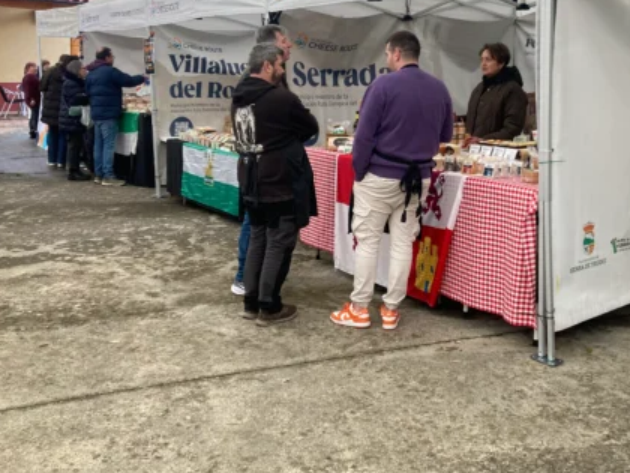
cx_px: 383
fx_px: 710
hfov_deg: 47.5
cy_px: 193
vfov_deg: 36.7
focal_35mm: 39
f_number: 1.8
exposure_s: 1/120
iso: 40
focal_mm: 3.99
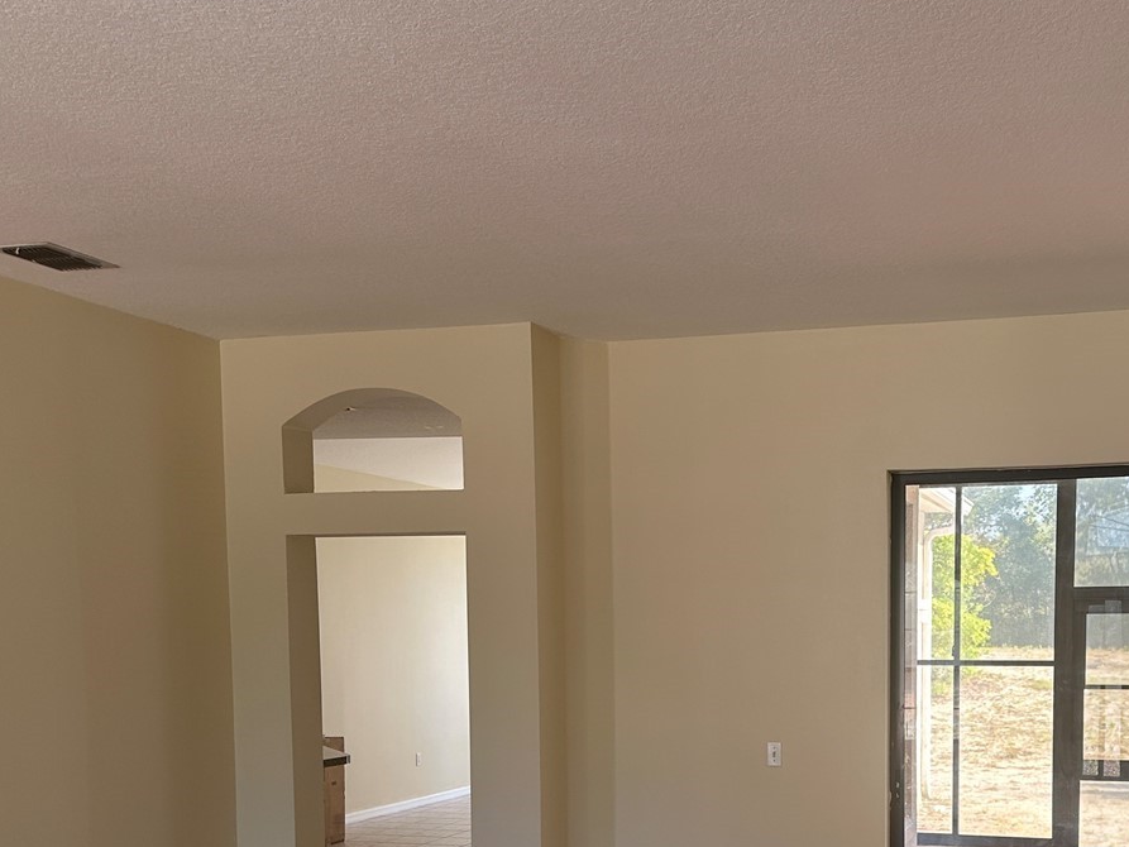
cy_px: 719
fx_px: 1403
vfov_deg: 32.4
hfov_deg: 43.1
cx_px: 780
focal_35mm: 43
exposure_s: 1/121
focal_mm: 6.86
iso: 100
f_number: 1.78
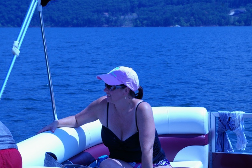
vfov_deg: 14.6
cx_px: 134
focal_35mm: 94
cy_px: 90
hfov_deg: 21.8
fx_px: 655
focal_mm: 55
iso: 200
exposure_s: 1/350
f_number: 11
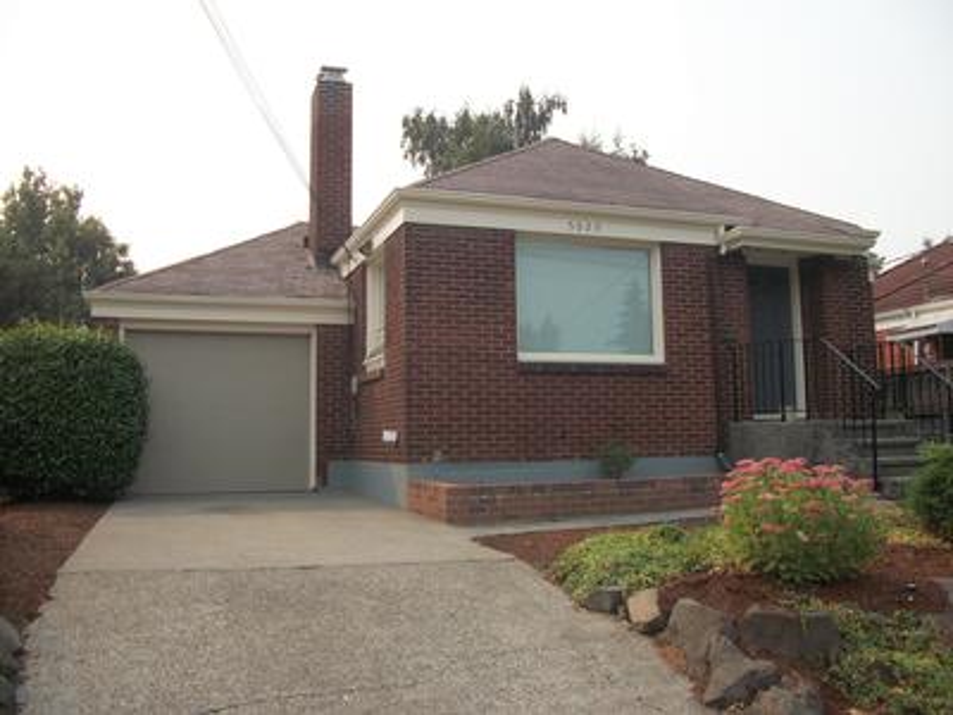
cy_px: 358
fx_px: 881
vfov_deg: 44.2
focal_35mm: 32
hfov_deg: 56.8
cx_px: 476
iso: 80
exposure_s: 1/125
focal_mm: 5.7
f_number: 8.8
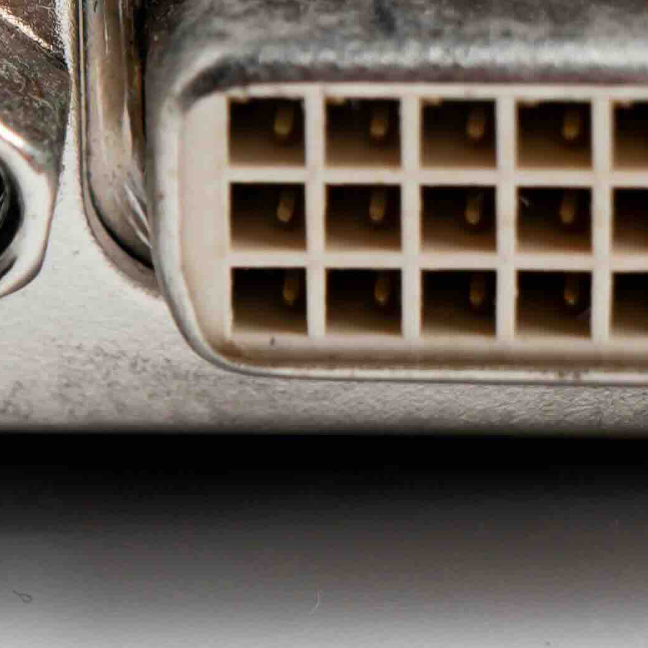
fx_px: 5295
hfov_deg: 7.0
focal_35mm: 250
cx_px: 66
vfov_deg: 6.9
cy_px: -256
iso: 100
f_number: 8
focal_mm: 42
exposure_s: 1/160
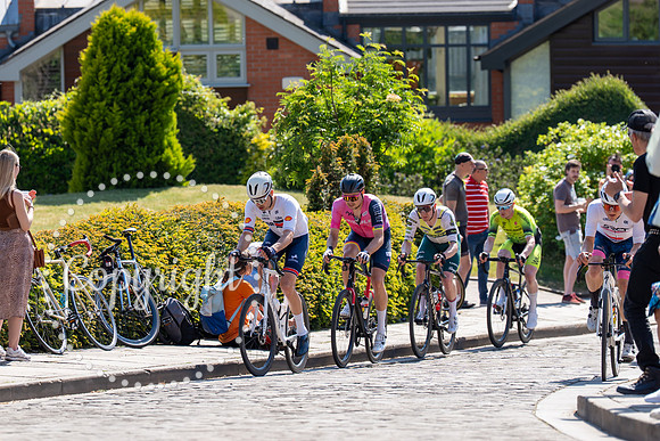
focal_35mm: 213
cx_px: 294
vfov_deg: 6.5
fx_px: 3907
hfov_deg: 9.7
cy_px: 178
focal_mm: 160
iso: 160
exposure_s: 1/1000
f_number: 3.5
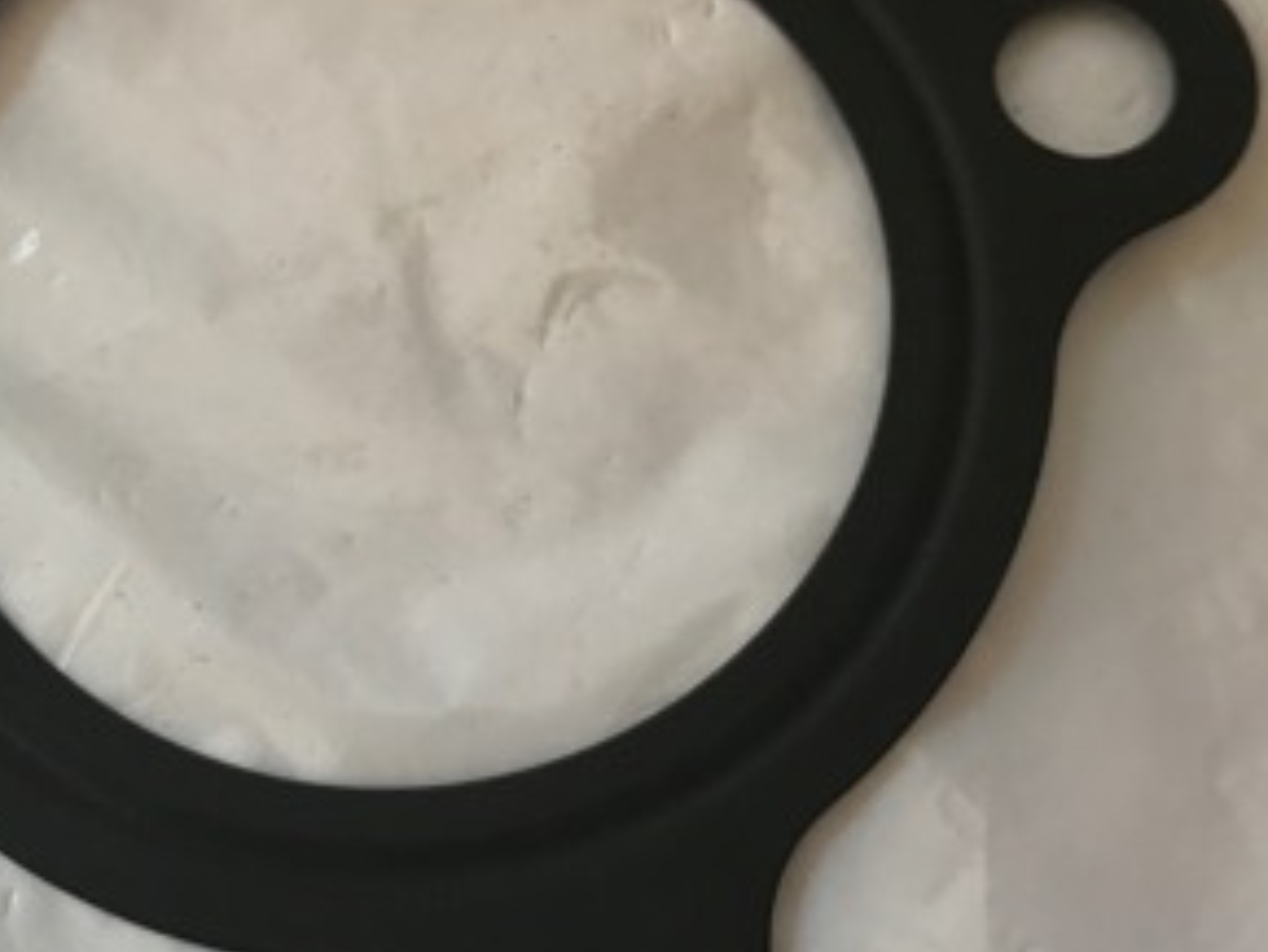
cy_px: 281
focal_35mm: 62
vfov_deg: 23.5
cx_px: 430
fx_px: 2272
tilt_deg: -70.6
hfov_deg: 31.0
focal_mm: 3.99
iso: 32
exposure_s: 1/33
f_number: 1.8
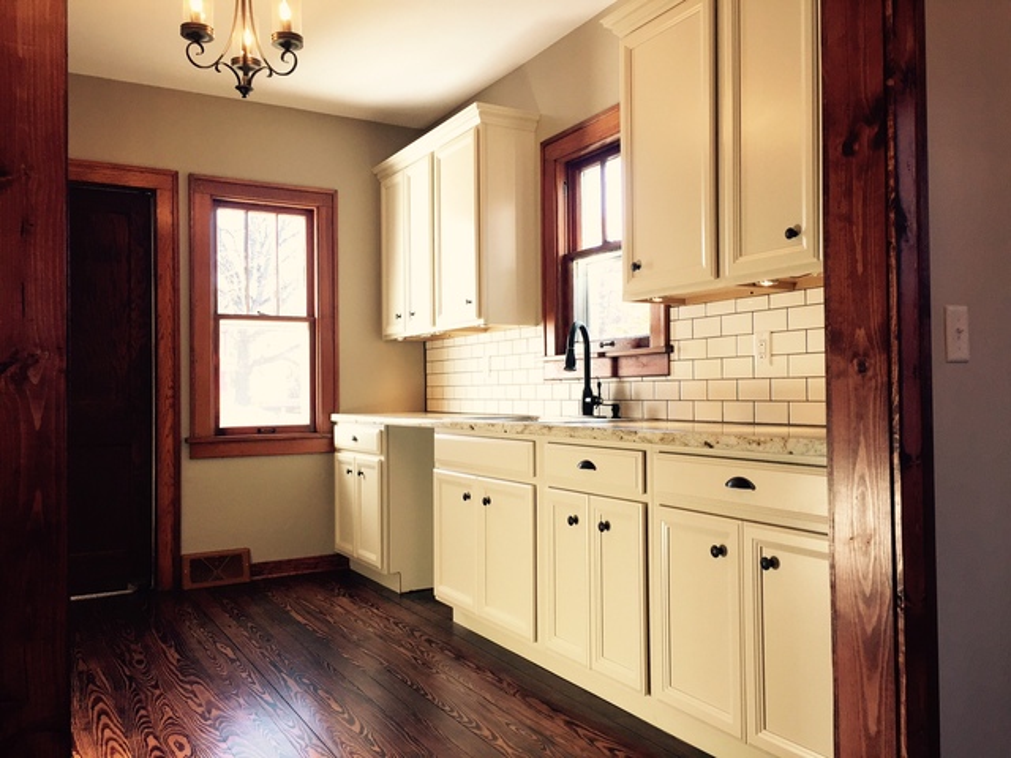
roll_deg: -0.1
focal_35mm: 29
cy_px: 379
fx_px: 847
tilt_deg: -0.8
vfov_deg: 48.2
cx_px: 506
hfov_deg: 61.7
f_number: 2.2
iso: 50
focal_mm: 4.15
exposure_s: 1/120
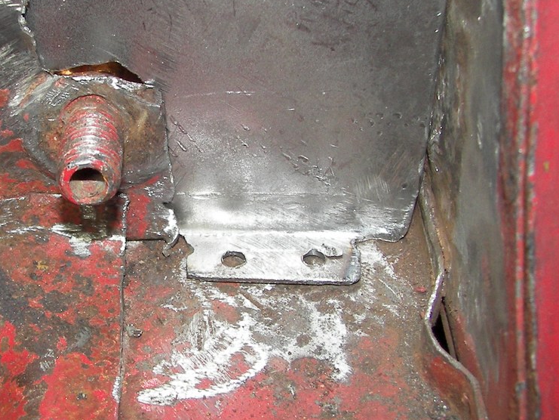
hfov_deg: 28.2
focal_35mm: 68
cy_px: 198
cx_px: 141
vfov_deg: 21.6
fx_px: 1098
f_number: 2.8
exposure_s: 1/30
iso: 100
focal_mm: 6
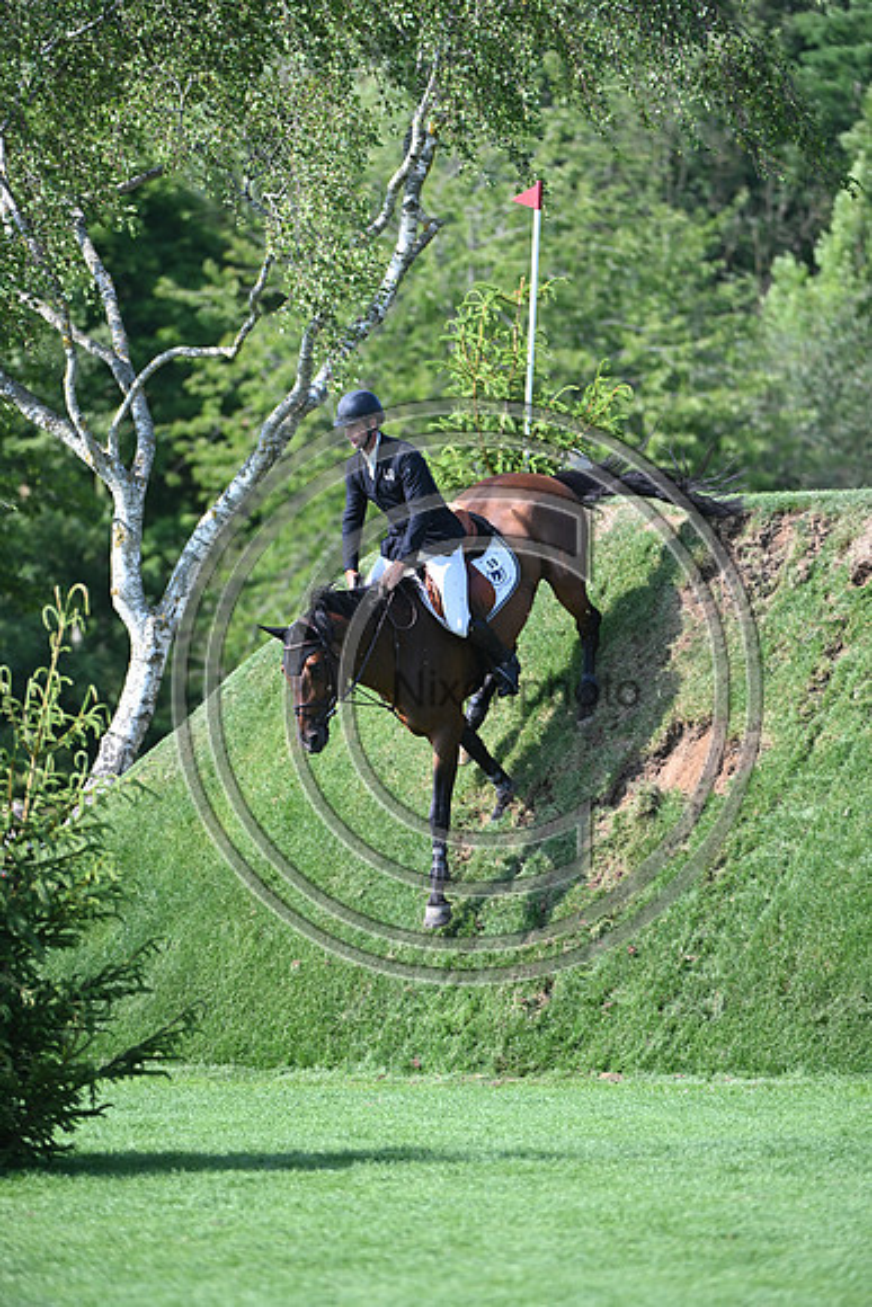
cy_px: 654
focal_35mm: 260
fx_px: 9440
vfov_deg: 7.9
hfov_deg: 5.3
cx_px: 436
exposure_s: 1/1250
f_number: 4.5
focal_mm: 260
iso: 500
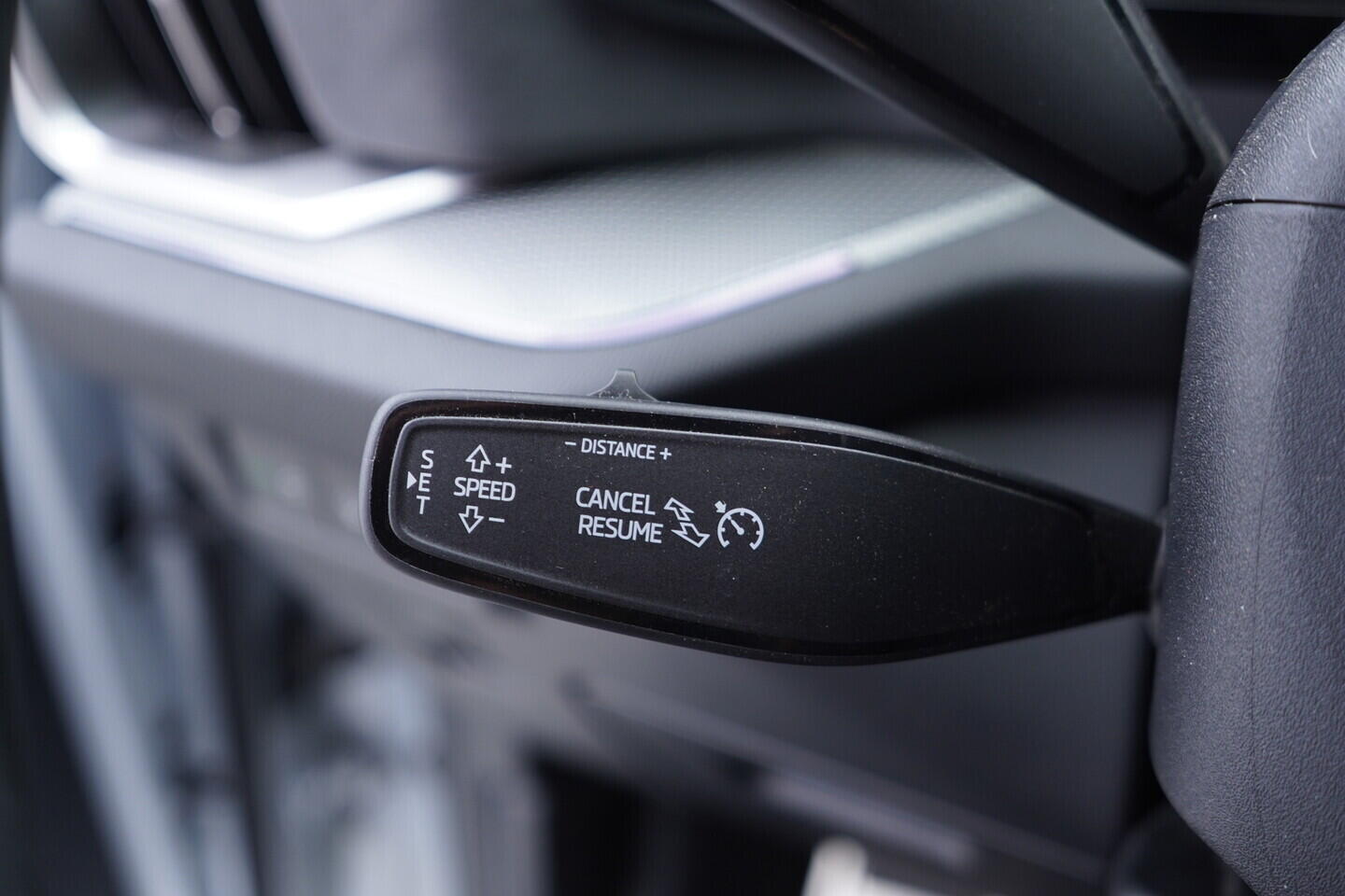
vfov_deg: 36.9
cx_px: 672
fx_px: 1345
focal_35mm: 36
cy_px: 448
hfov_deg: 53.1
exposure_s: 1/40
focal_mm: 24
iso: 320
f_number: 2.8
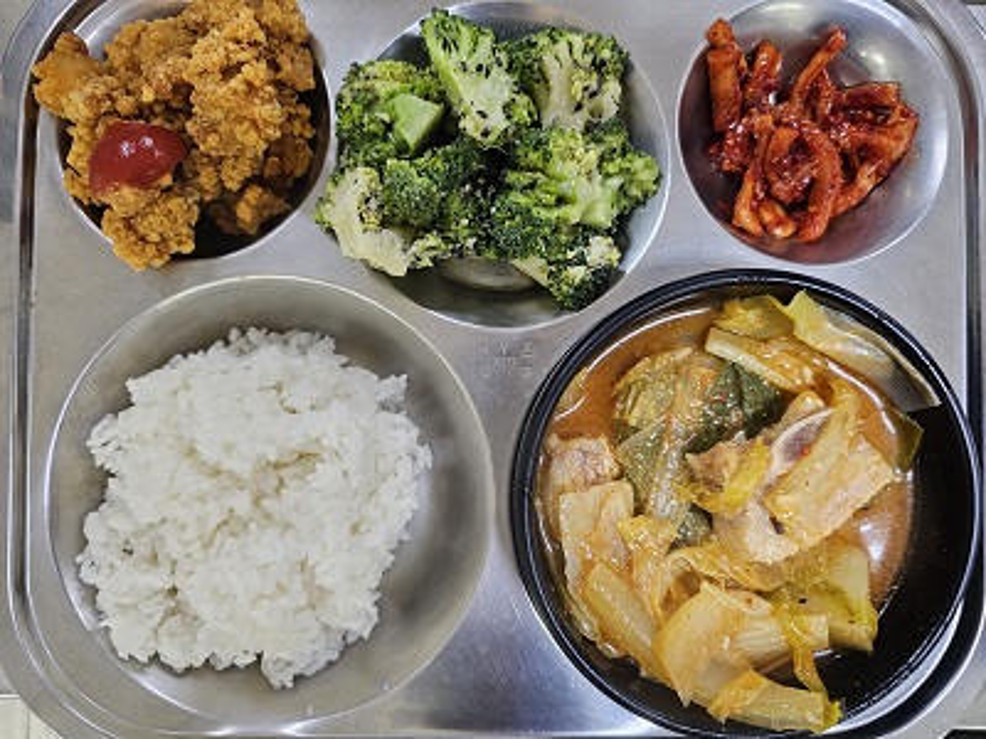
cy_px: 370
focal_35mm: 23
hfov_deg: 73.9
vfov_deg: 58.9
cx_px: 493
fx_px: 655
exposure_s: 1/100
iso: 640
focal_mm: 6.3
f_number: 1.7
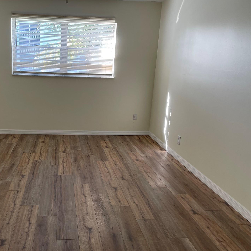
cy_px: 122
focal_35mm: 33
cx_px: 80
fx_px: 271
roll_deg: -2.2
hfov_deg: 48.7
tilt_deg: -11.3
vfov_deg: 49.7
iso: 50
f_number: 1.6
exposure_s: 1/121
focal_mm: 4.2
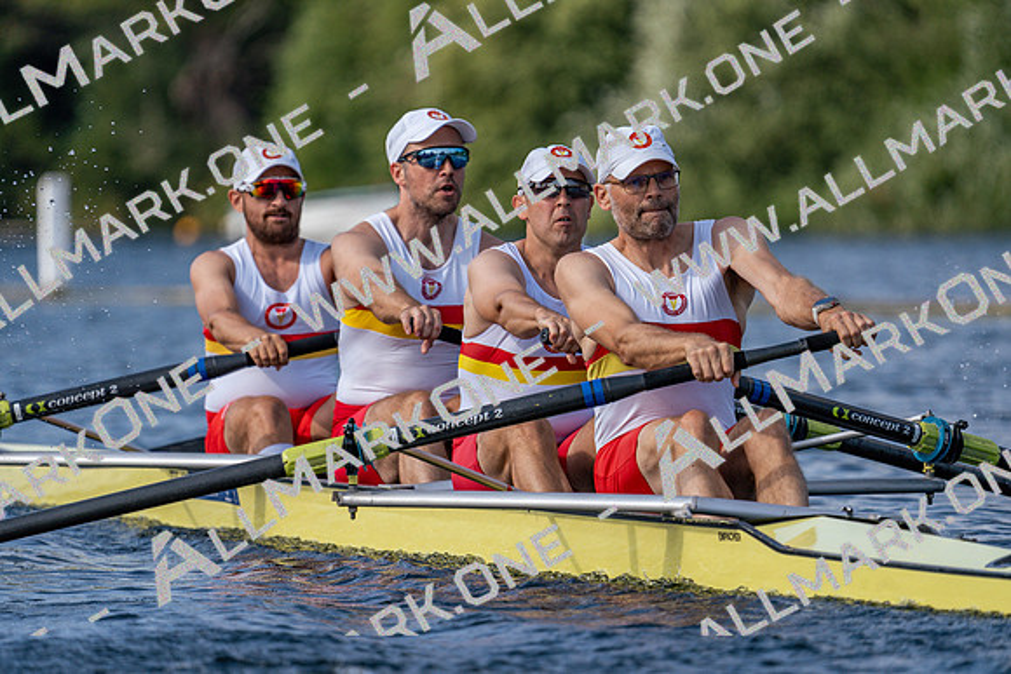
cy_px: 337
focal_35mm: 470
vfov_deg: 2.9
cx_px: 506
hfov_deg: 4.4
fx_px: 13202
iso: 250
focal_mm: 470
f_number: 6.3
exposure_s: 1/1600
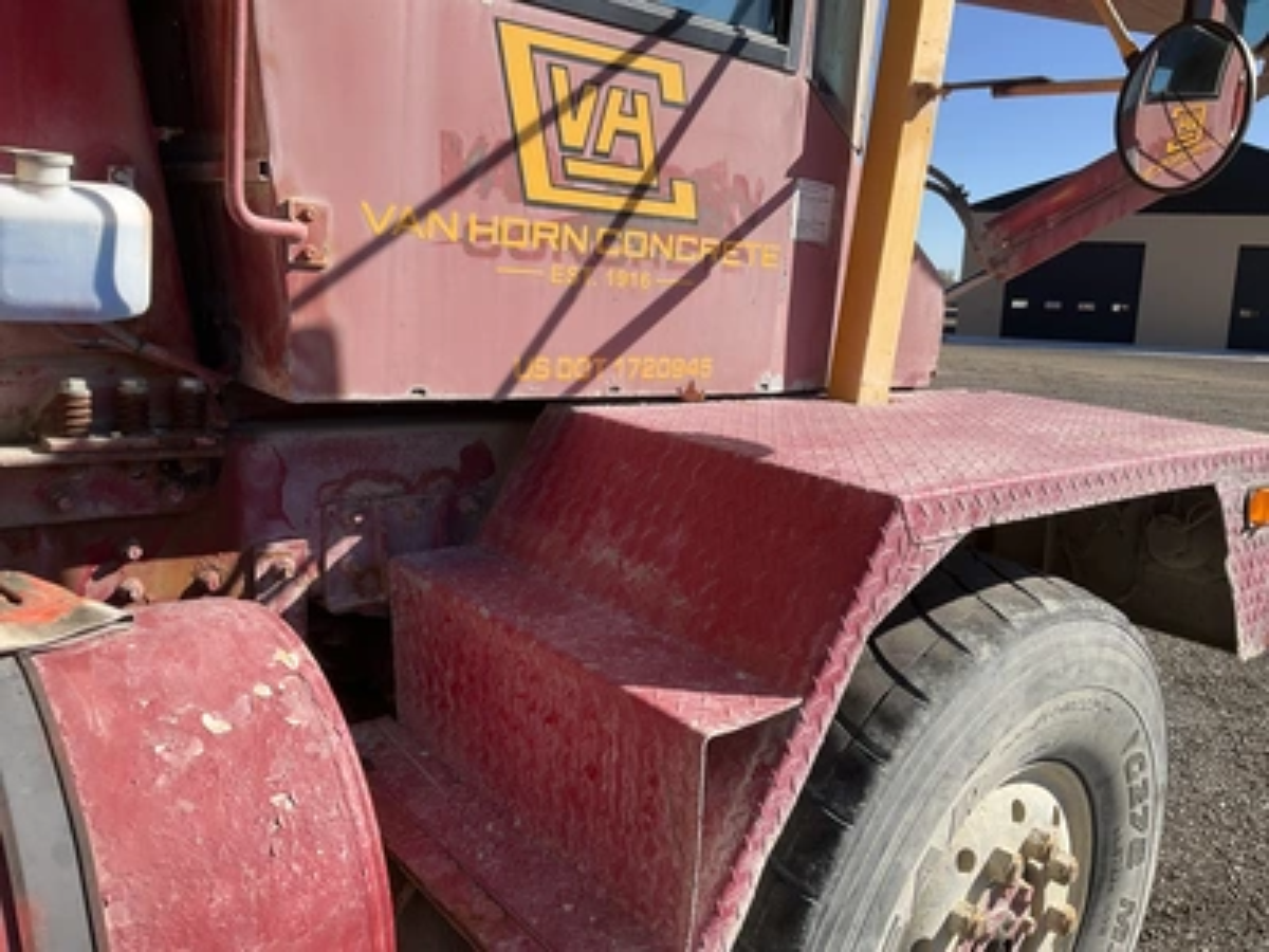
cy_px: 476
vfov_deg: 48.2
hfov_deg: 61.7
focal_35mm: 29
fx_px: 1063
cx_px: 634
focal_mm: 3
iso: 25
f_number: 1.8
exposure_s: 1/1250
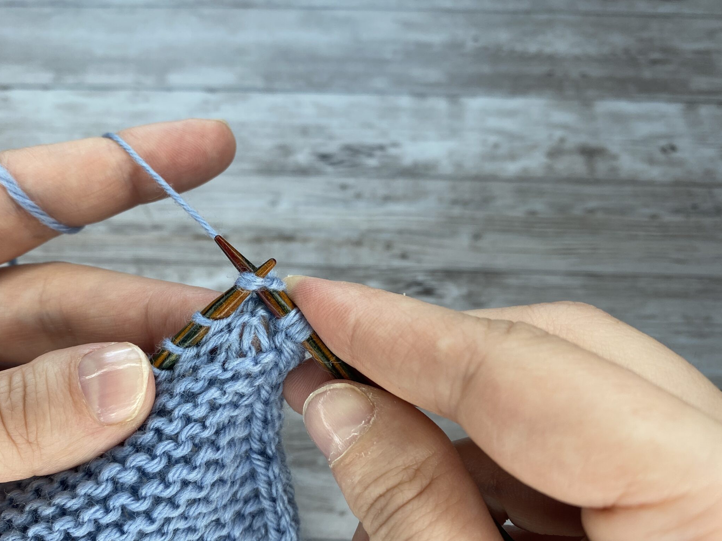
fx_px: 646
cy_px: 291
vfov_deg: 45.4
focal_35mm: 31
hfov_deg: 58.0
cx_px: 295
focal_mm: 4.25
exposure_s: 1/121
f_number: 1.8
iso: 50
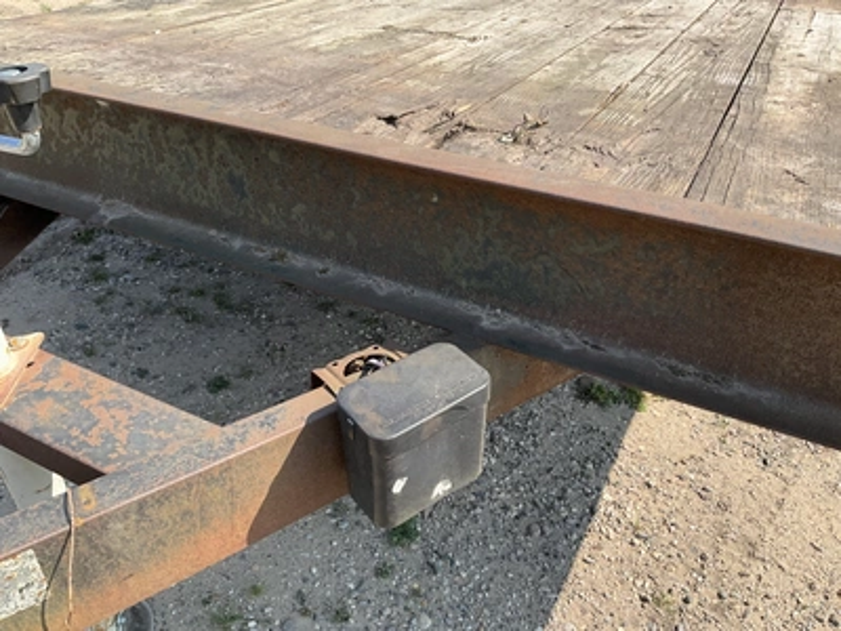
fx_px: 705
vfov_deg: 48.2
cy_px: 316
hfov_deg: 61.7
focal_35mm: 29
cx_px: 420
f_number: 1.8
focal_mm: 3
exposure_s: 1/944
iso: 25
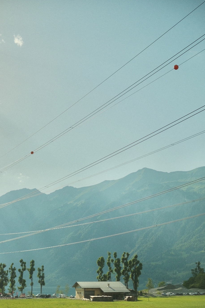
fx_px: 453
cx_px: 107
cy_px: 197
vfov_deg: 37.2
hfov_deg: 25.5
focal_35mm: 53
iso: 640
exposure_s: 1/4000
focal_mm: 27
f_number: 2.8
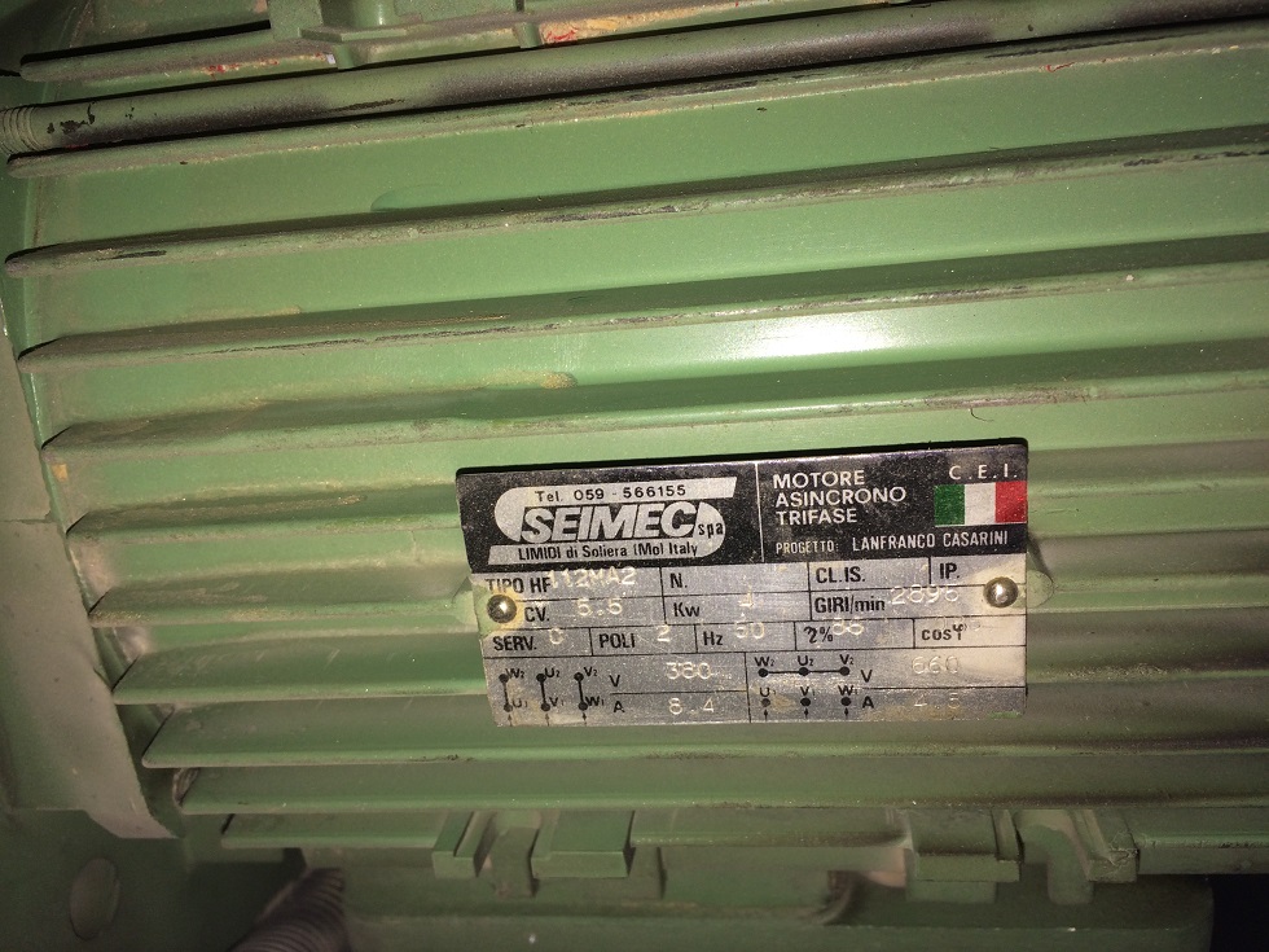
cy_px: 476
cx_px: 634
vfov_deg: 48.2
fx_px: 1063
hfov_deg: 61.7
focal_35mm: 29
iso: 32
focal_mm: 4.15
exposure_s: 1/116
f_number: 2.2
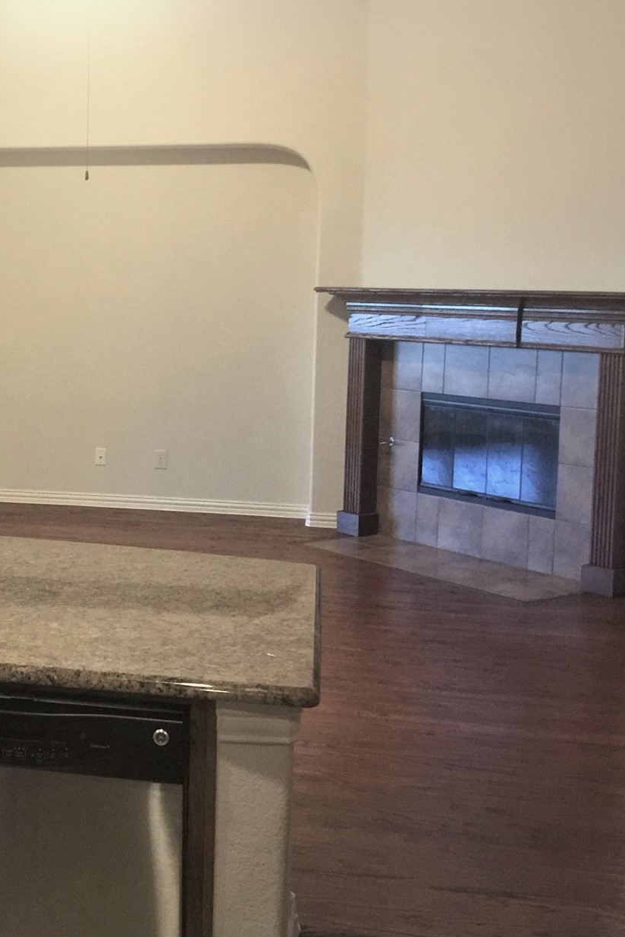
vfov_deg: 39.5
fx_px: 1301
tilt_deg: -5.5
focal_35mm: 50
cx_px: -54
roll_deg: -1.3
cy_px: 407
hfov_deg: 25.2
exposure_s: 1/15
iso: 125
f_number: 2.2
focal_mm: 4.15
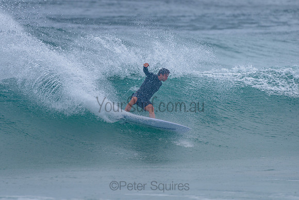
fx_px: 5090
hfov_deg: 3.4
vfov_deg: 2.2
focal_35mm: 613
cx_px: 120
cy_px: 79
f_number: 5.6
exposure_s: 1/2000
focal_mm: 500
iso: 450
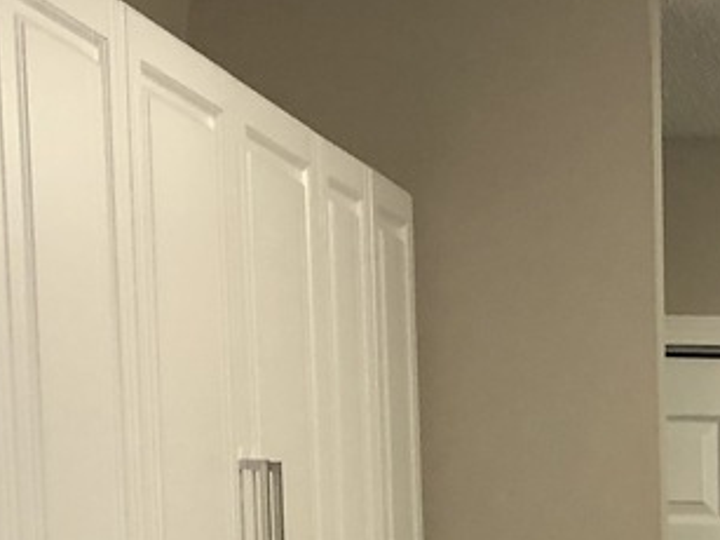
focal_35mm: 140
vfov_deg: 10.0
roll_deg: -0.4
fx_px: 2911
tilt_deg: -7.5
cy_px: 958
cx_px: 1166
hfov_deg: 13.1
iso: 40
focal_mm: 3.99
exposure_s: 1/30
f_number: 1.8
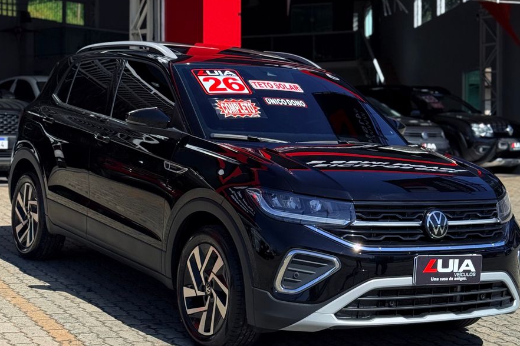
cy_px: 167
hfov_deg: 36.9
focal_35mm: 54
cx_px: 258
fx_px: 780
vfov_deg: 25.1
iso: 80
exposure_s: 1/5587
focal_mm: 6.76
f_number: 1.78
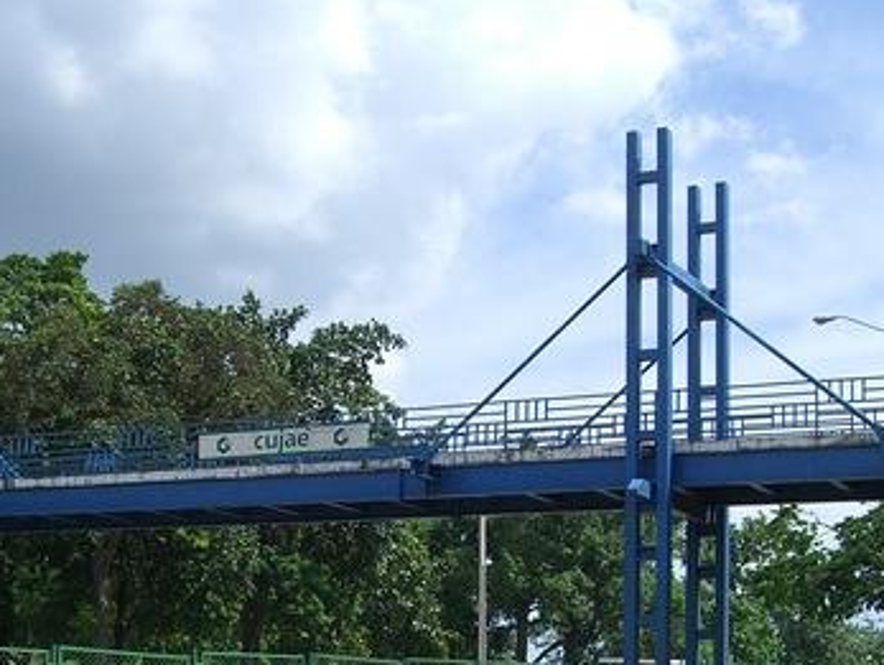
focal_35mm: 70
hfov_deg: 27.6
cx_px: 318
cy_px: 561
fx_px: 1789
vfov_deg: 20.7
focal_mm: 7.9
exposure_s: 1/800
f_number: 4
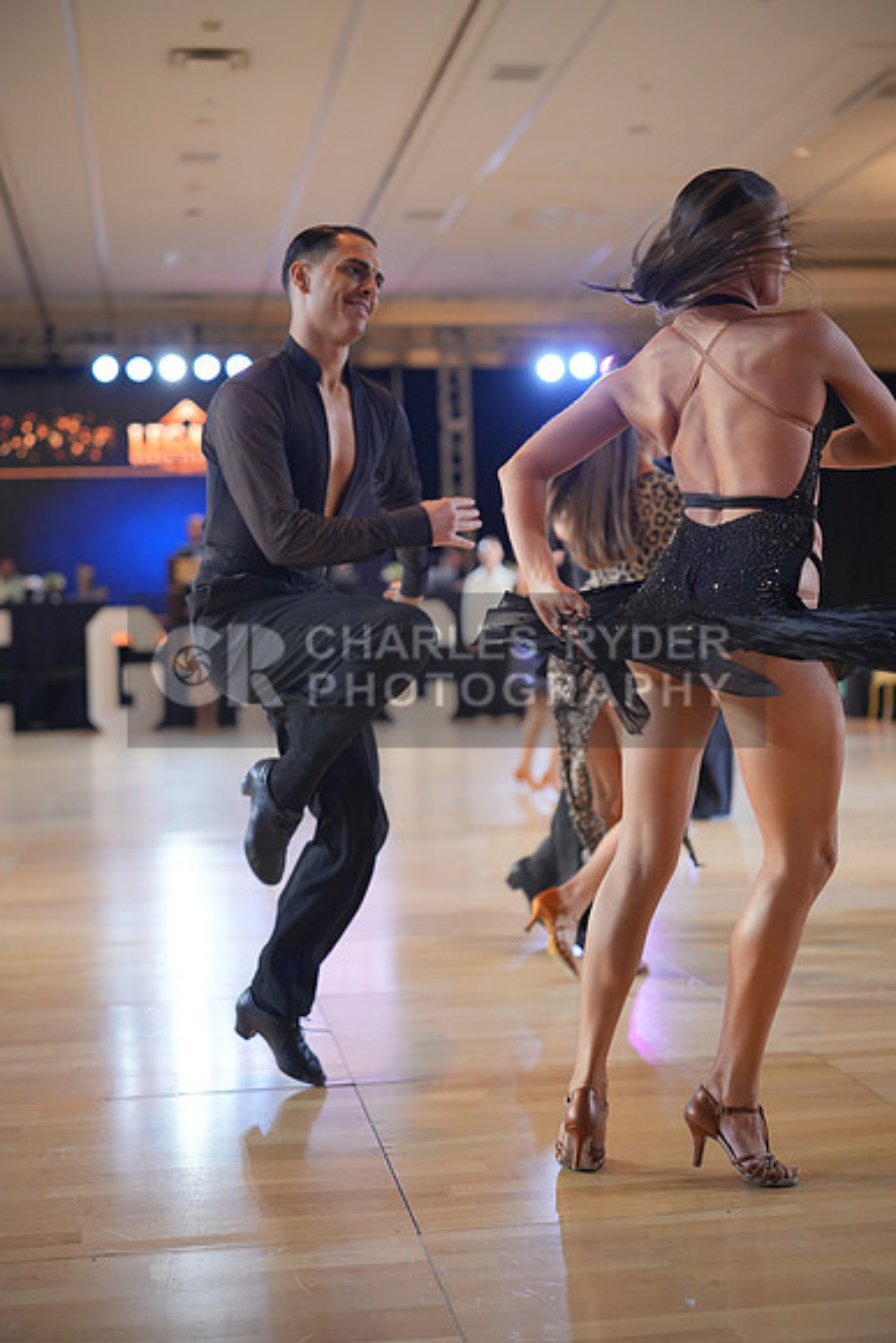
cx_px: 448
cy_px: 672
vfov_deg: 39.6
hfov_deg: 27.0
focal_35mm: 50
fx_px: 1865
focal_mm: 50
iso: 1600
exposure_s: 1/500
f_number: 2
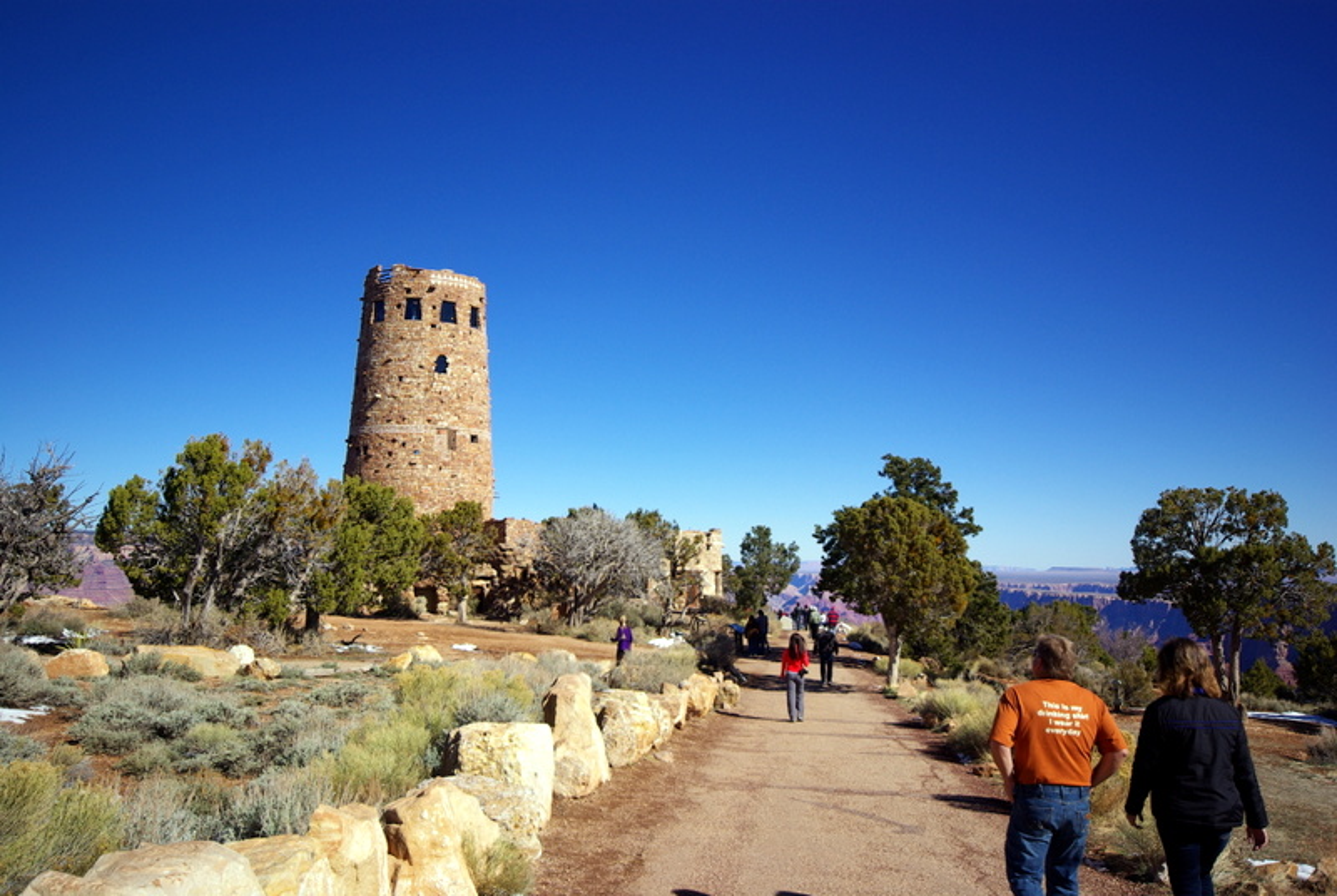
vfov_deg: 43.7
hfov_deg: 61.9
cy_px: 448
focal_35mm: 30
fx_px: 1116
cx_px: 668
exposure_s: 1/350
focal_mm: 20
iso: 100
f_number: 8
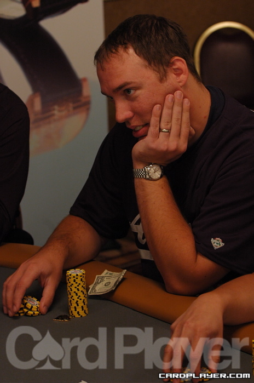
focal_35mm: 105
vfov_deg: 19.5
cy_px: 192
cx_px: 127
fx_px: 1114
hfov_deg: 13.0
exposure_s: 1/60
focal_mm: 70
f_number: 4.5
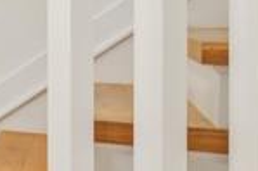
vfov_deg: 8.3
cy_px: 33
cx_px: -507
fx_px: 1181
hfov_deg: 9.7
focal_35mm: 165
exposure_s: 1/10
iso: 320
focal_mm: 24
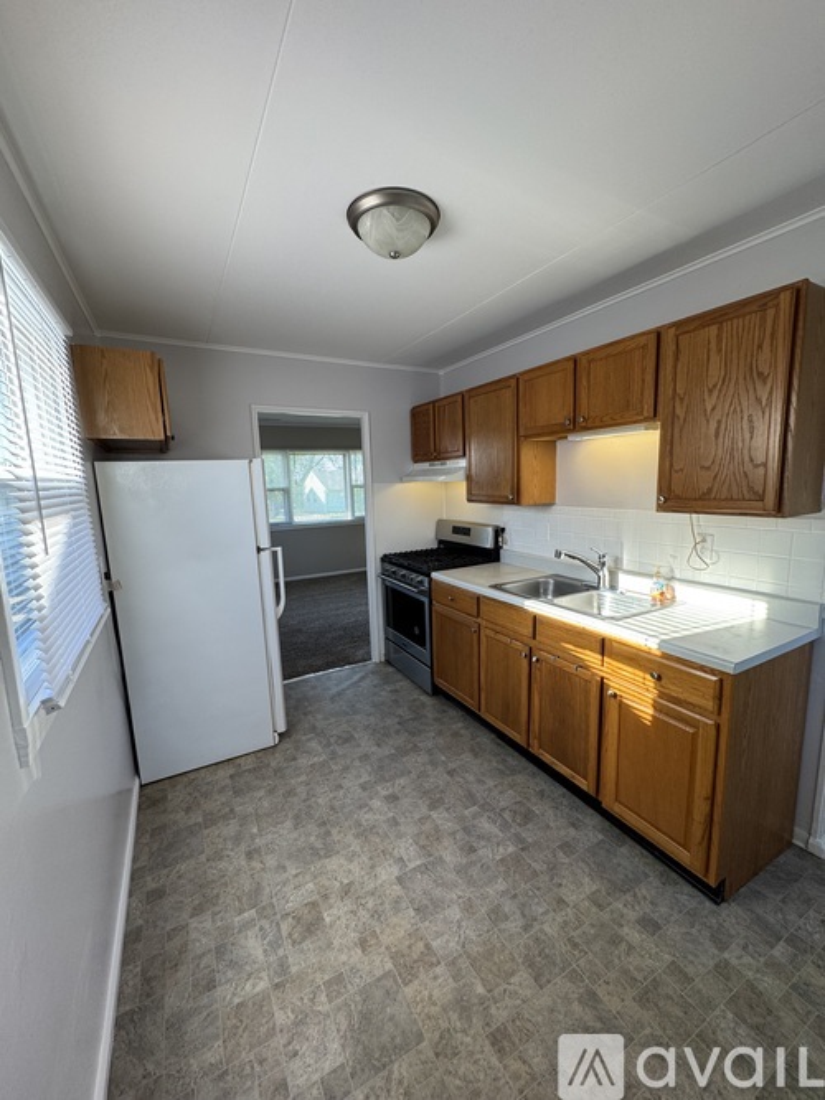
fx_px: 445
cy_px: 550
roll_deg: +2.3
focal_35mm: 14
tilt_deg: -8.6
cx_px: 412
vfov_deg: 102.1
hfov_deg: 85.7
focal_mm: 2.22
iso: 100
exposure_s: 1/120
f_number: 2.2
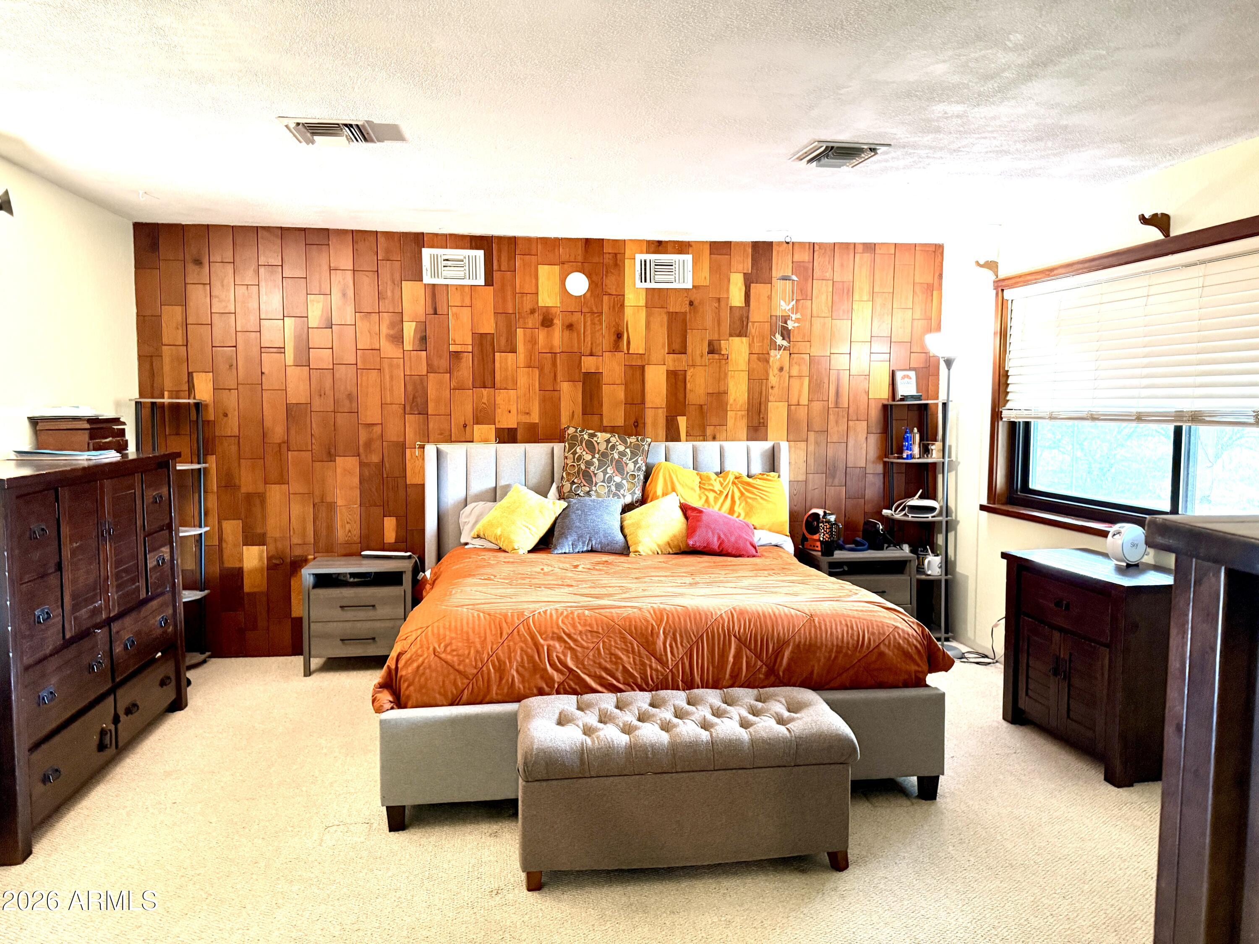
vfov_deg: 56.8
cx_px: 630
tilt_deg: -4.2
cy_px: 472
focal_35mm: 24
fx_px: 873
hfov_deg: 71.6
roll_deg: +0.4
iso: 500
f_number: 1.78
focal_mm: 6.76
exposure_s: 1/60
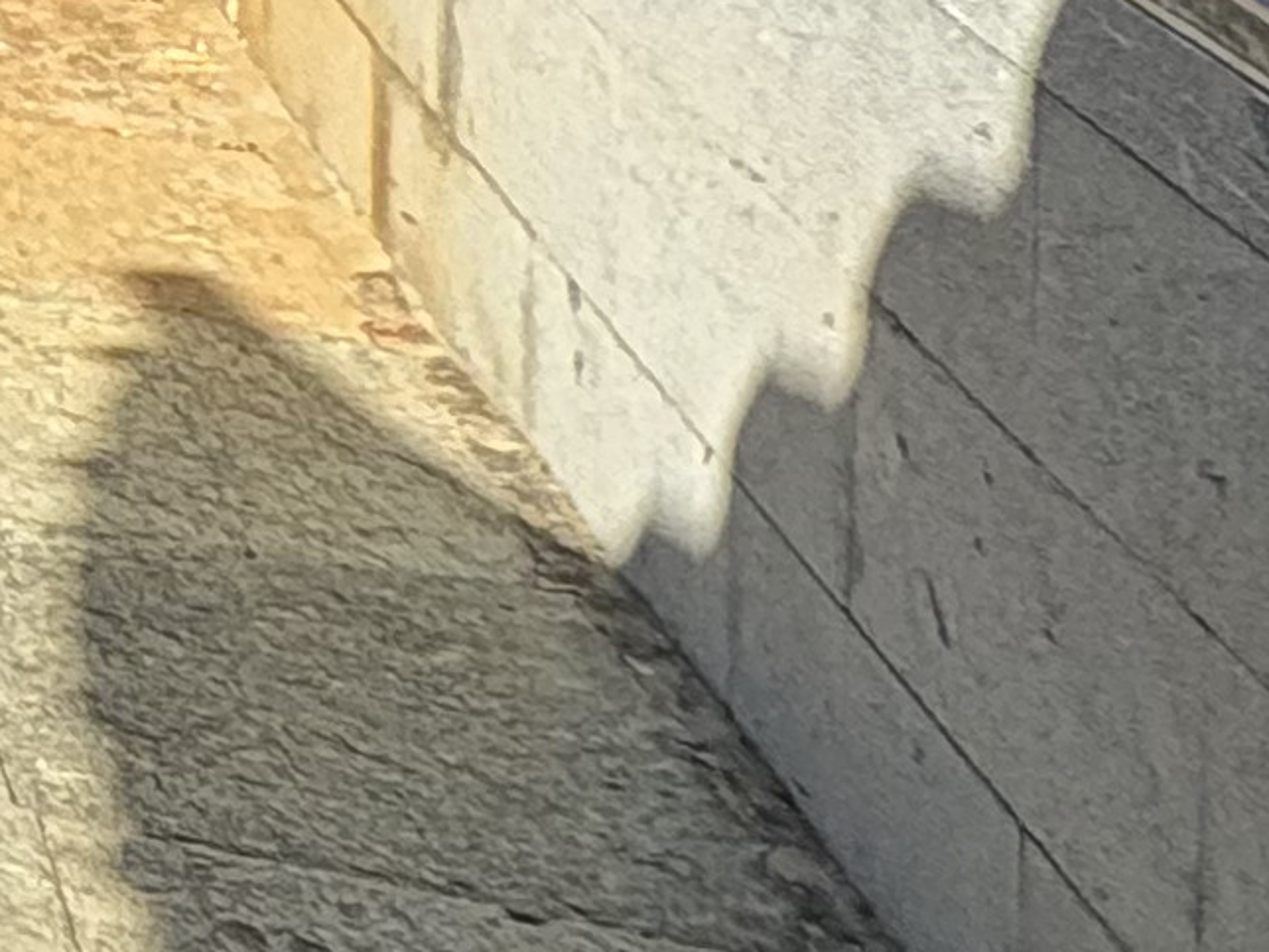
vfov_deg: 14.0
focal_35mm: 87
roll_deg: +1.0
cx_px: -2544
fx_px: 3189
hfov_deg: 11.5
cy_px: -1023
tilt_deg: -1.9
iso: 64
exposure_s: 1/371
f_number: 2.2
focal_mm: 2.22
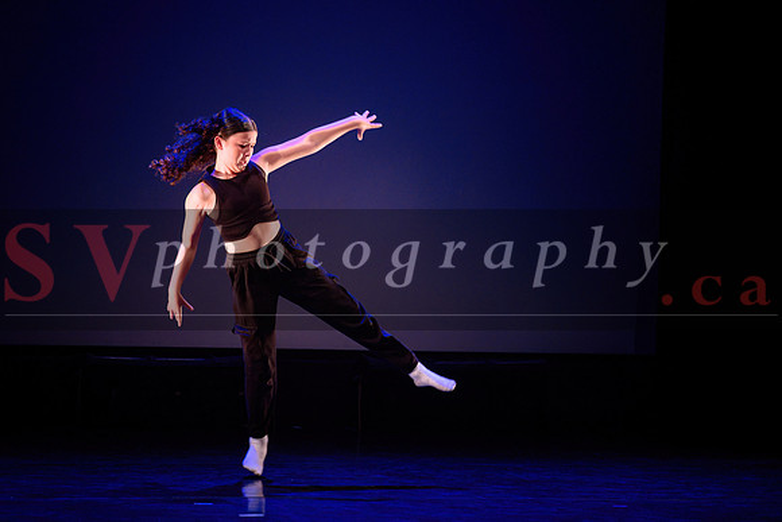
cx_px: 349
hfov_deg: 11.1
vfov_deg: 7.4
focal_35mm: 185
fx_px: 4016
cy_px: 244
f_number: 2.8
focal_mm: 165
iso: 1600
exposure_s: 1/200
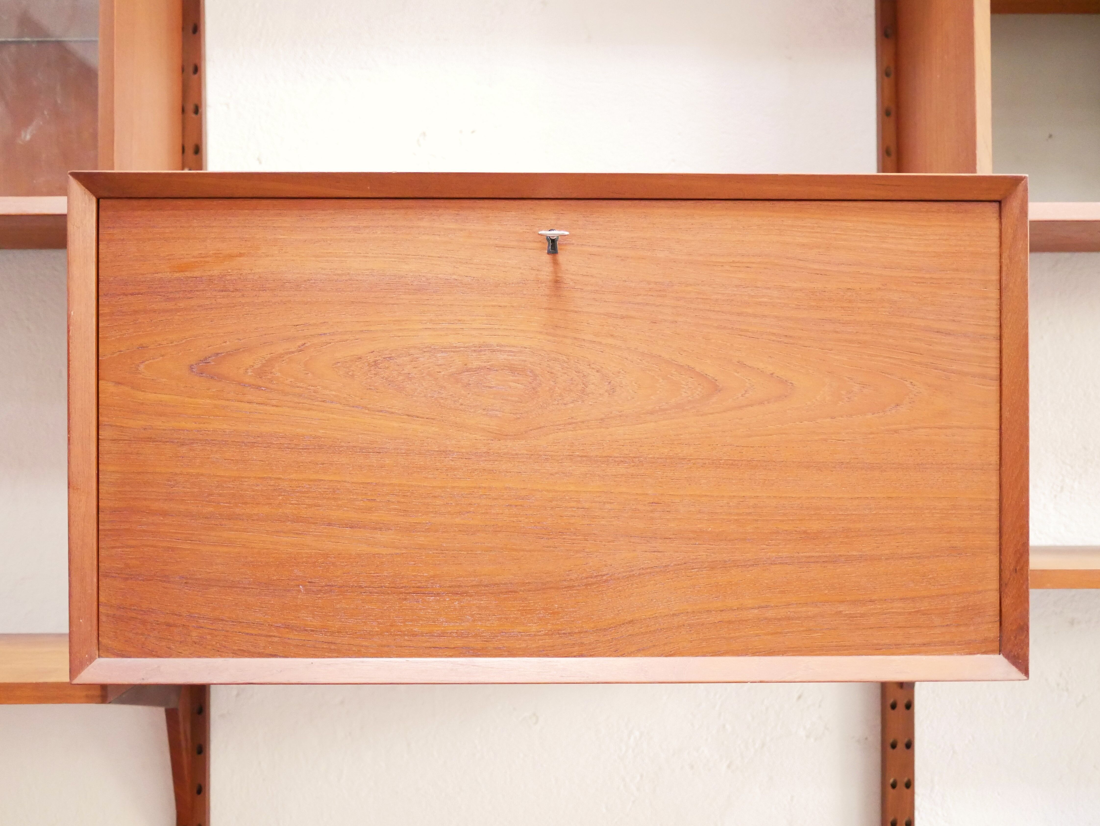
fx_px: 1272
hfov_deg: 46.8
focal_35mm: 40
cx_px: 550
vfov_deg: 36.0
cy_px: 413
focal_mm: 20
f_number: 1.7
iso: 3200
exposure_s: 1/50
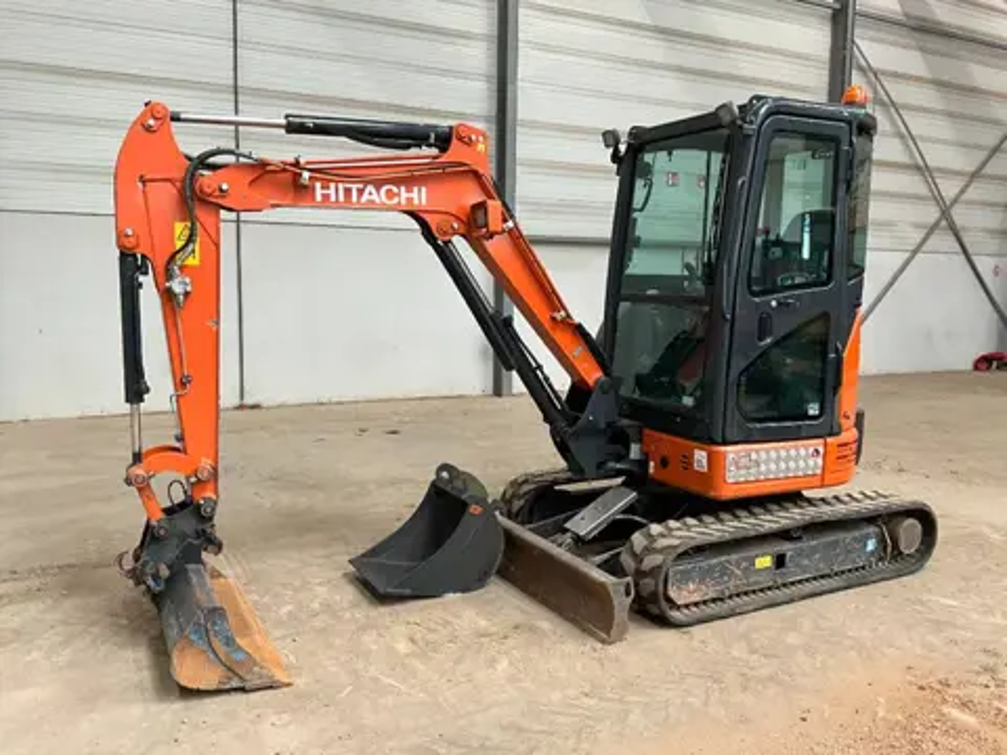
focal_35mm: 29
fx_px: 844
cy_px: 378
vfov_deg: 48.2
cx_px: 504
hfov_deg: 61.7
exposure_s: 1/60
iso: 100
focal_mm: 3
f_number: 1.8
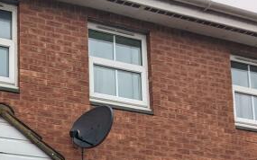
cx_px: -49
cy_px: 231
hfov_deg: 29.1
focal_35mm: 61
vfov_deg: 19.0
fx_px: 427
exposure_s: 1/139
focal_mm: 2.35
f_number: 2.2
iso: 51
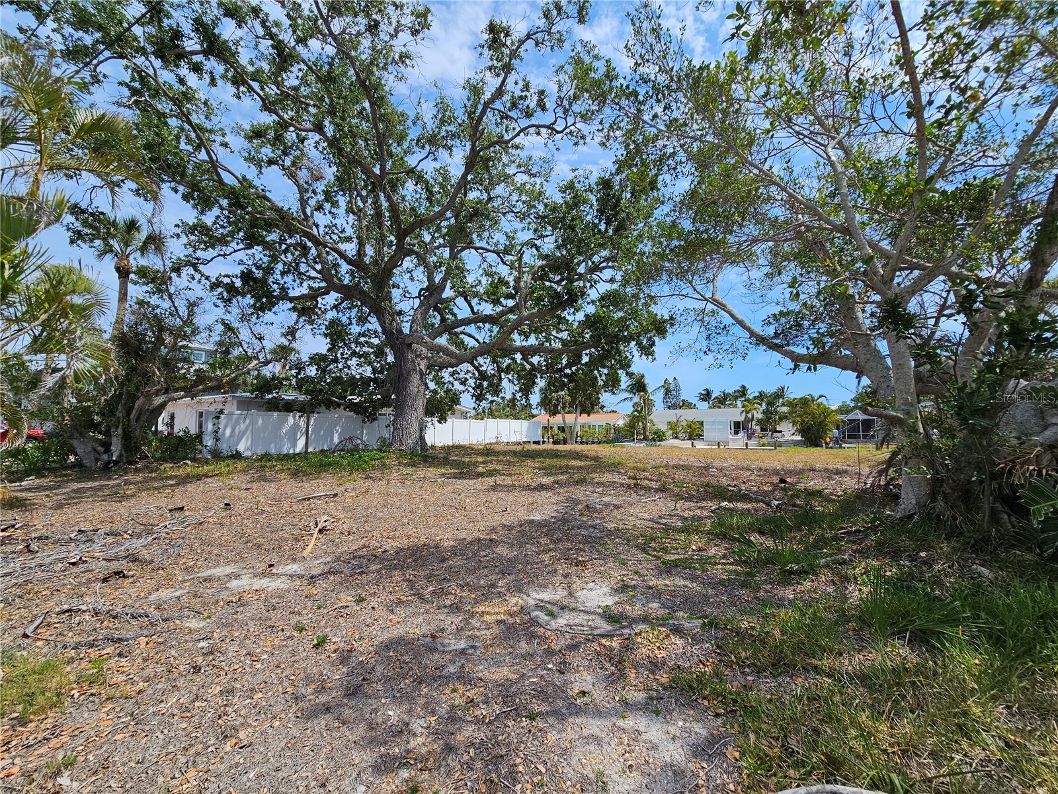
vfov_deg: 89.9
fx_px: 397
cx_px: 529
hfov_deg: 106.2
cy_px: 397
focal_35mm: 13
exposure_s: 1/2635
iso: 50
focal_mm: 2.2
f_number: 2.2
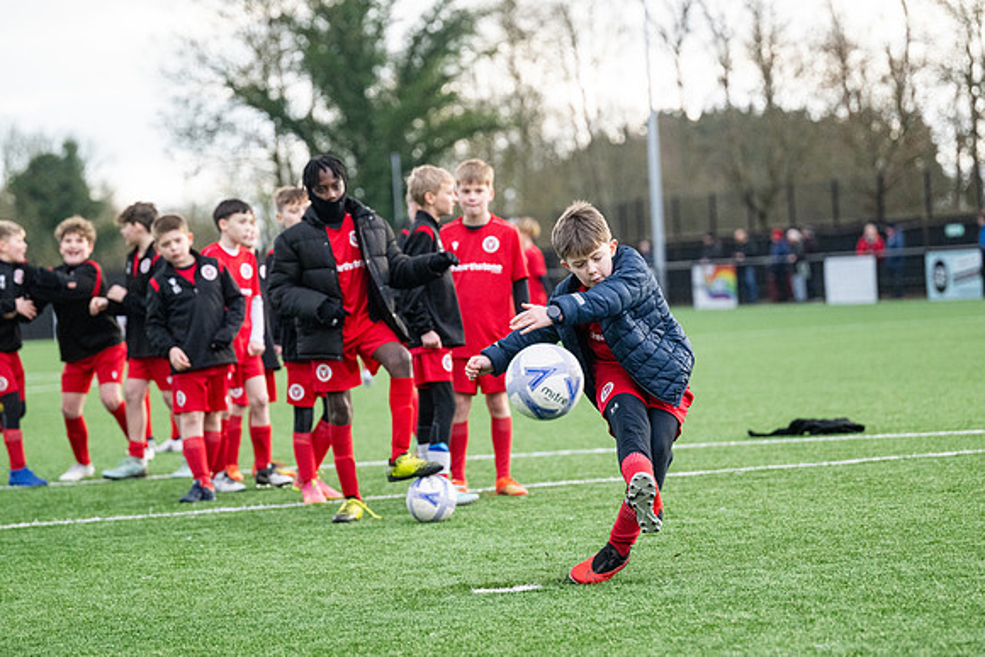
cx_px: 492
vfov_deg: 9.8
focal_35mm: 140
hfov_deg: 14.7
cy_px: 328
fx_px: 3831
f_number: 4
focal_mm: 140
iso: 2000
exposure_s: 1/2000
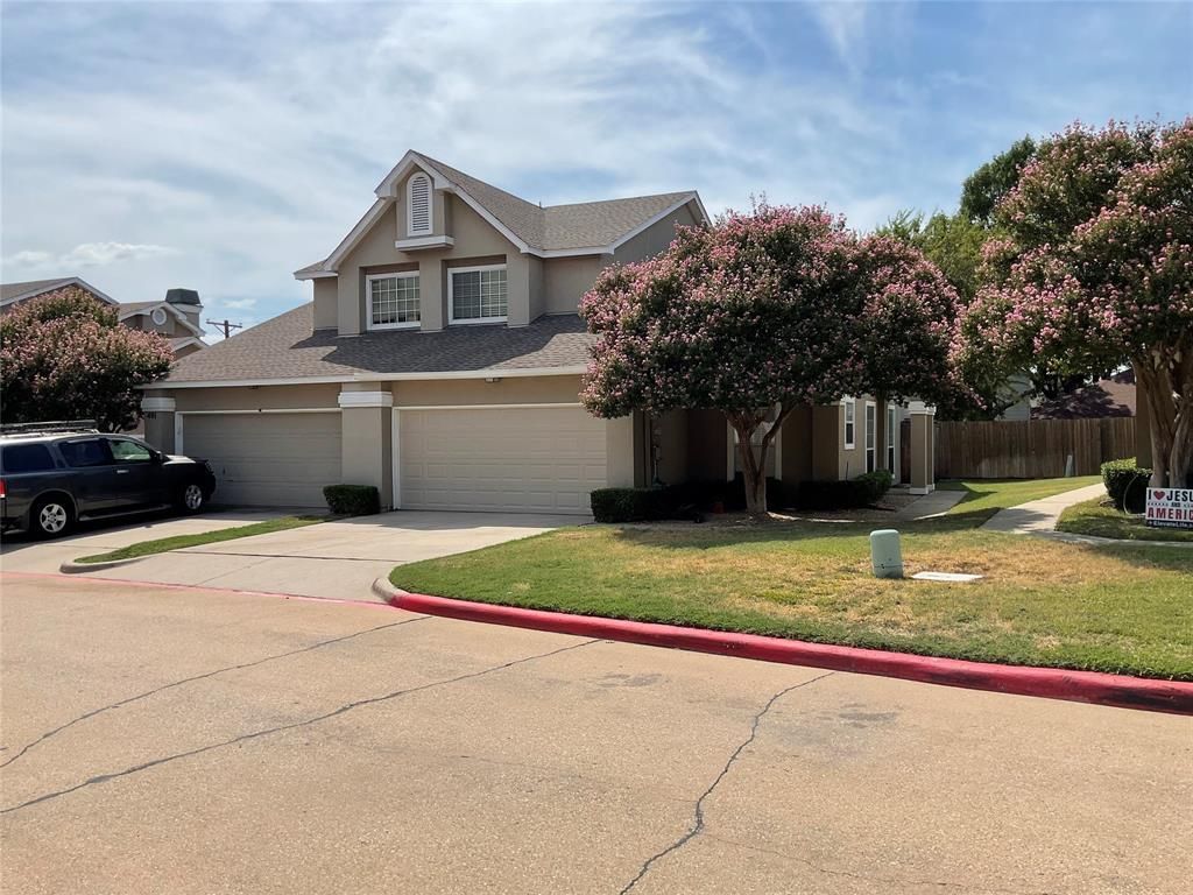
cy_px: 448
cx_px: 596
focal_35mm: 29
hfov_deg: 61.7
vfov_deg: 48.2
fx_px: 999
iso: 16
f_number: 1.8
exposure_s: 1/3534
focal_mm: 3
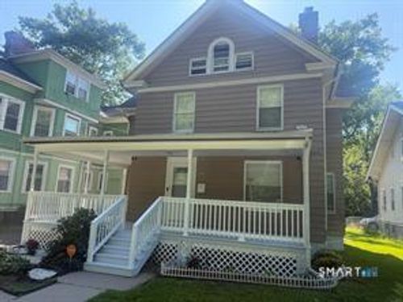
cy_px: 151
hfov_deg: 71.6
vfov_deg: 56.8
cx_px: 202
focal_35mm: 24
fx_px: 279
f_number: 1.78
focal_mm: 6.76
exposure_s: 1/1192
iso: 100
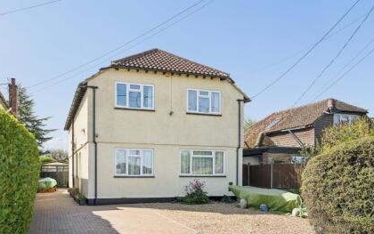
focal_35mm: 30
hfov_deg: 62.8
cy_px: 105
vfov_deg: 41.8
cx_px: 171
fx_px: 306
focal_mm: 26
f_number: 4
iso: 125
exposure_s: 1/1000
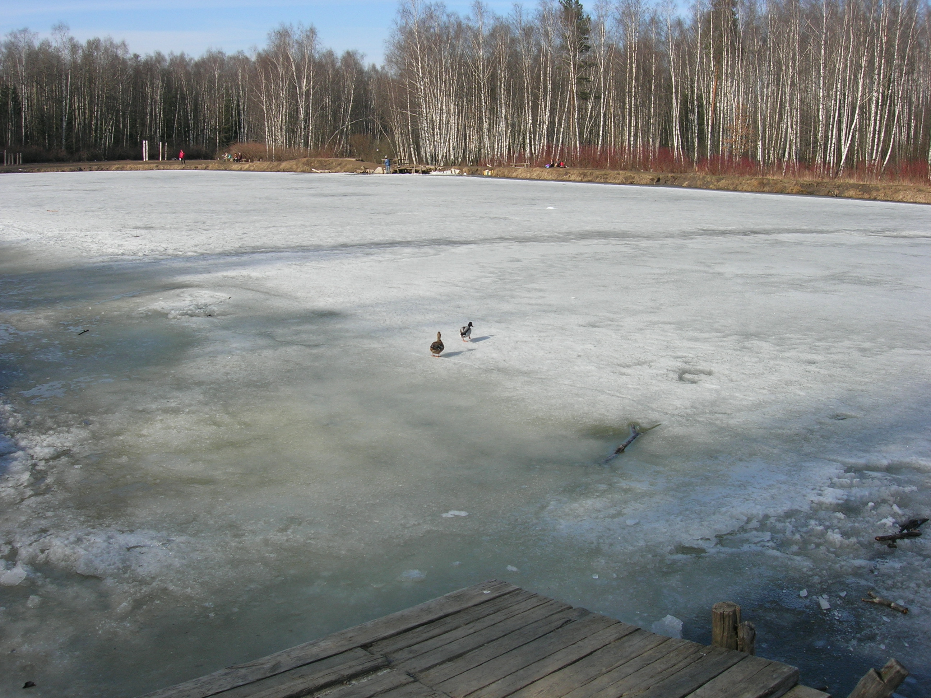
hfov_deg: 49.0
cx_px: 466
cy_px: 349
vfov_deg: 37.7
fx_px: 1022
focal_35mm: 38
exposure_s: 1/430
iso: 64
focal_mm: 7.8
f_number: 4.8
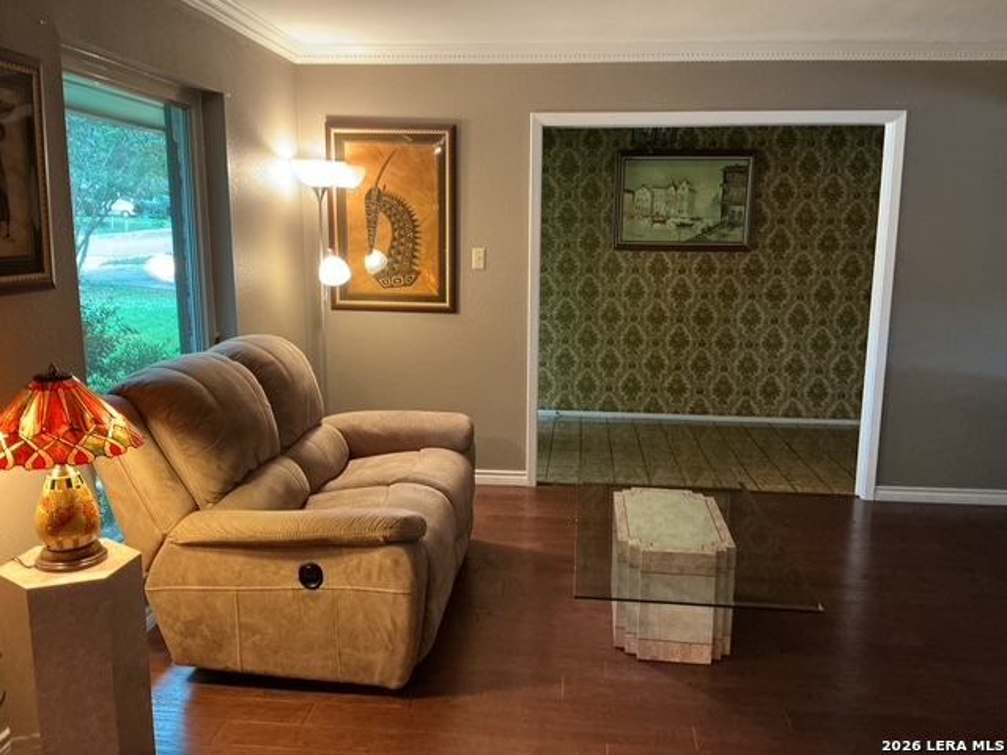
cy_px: 378
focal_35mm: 29
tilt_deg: -9.8
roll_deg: -0.6
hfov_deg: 61.7
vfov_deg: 48.2
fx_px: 844
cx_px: 504
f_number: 1.8
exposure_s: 1/40
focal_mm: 3
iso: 200
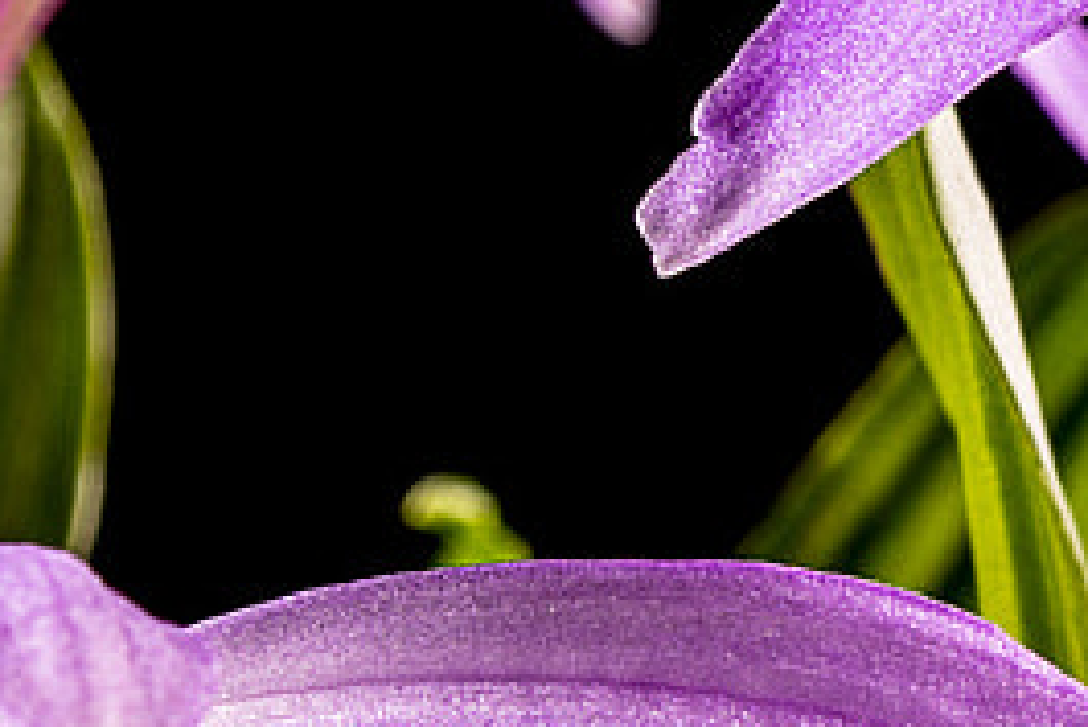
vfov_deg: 3.8
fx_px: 10946
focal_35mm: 362
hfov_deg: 5.7
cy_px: 542
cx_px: 1367
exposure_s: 1/2.5
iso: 50
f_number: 16
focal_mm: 60
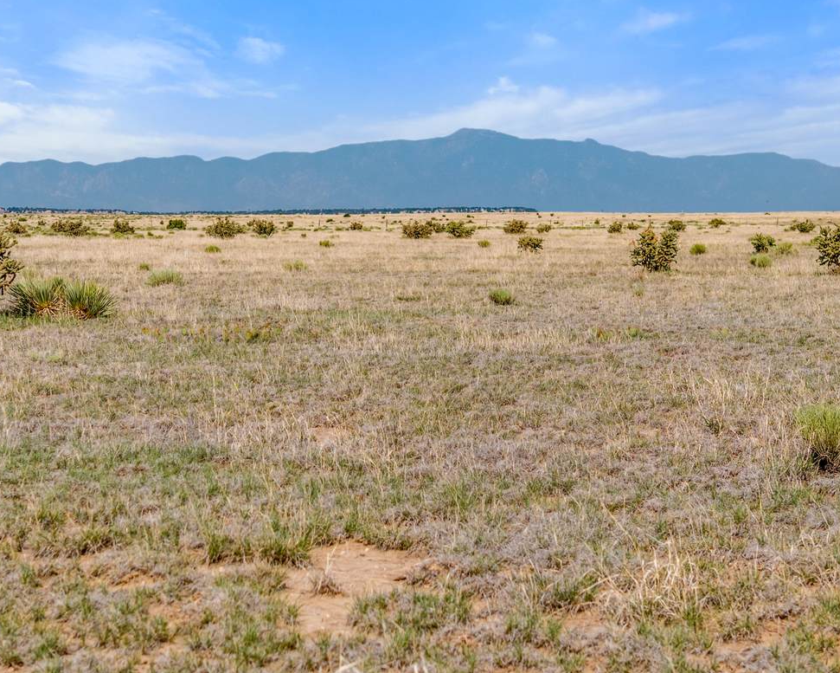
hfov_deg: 21.2
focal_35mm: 90
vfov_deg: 17.1
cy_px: 272
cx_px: 322
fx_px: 2238
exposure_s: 1/160
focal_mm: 19.35
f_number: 2.8
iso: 100
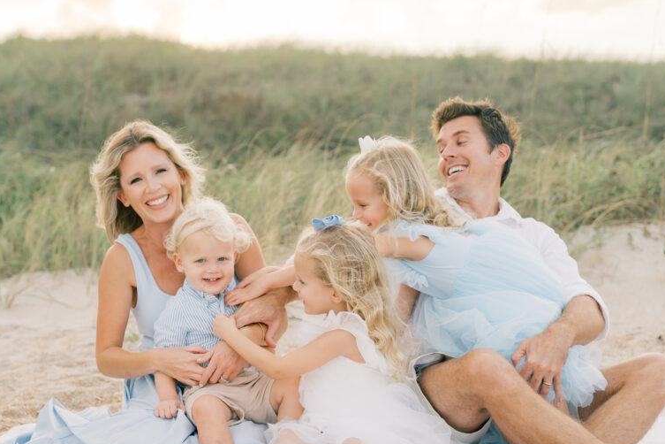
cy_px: 300
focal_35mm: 68
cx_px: 308
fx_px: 1256
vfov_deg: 19.9
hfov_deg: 29.6
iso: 80
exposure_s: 1/800
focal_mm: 50
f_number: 2.8
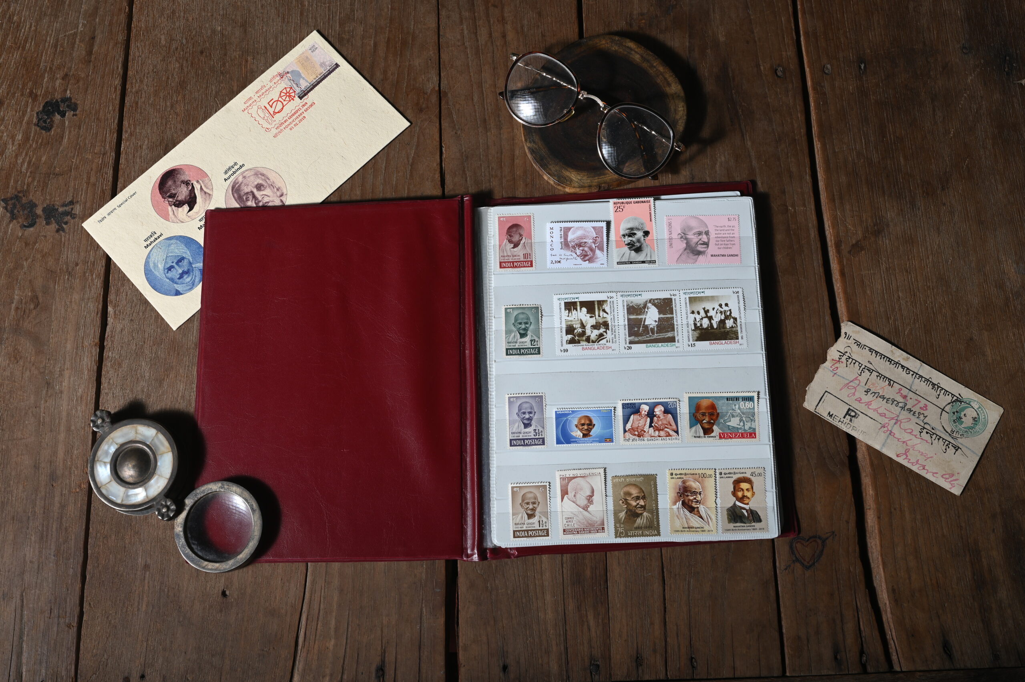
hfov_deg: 54.5
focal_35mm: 35
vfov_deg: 37.8
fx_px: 996
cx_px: 512
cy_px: 341
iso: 100
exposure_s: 1/200
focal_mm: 35
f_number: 11
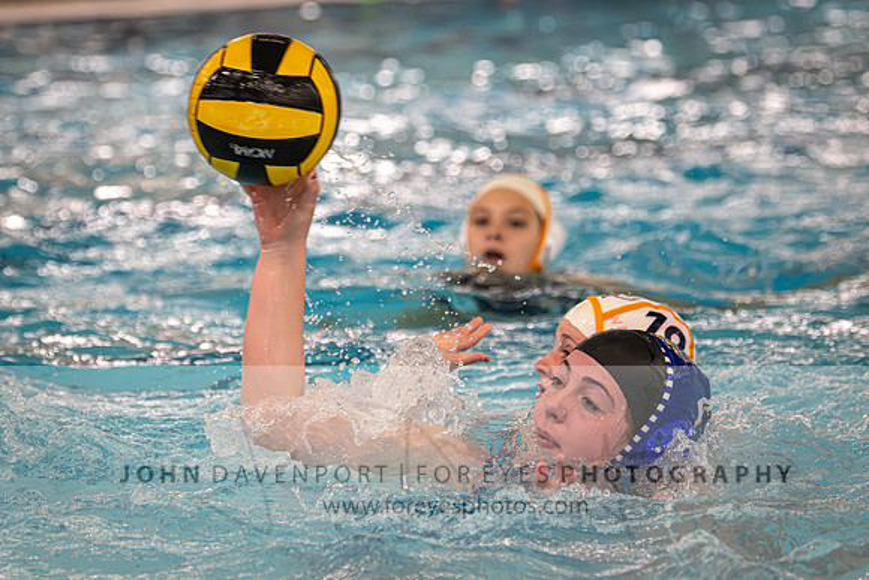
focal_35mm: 216
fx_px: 5217
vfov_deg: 6.4
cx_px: 348
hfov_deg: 9.5
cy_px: 232
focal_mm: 160
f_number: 4
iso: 10000
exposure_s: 1/1000
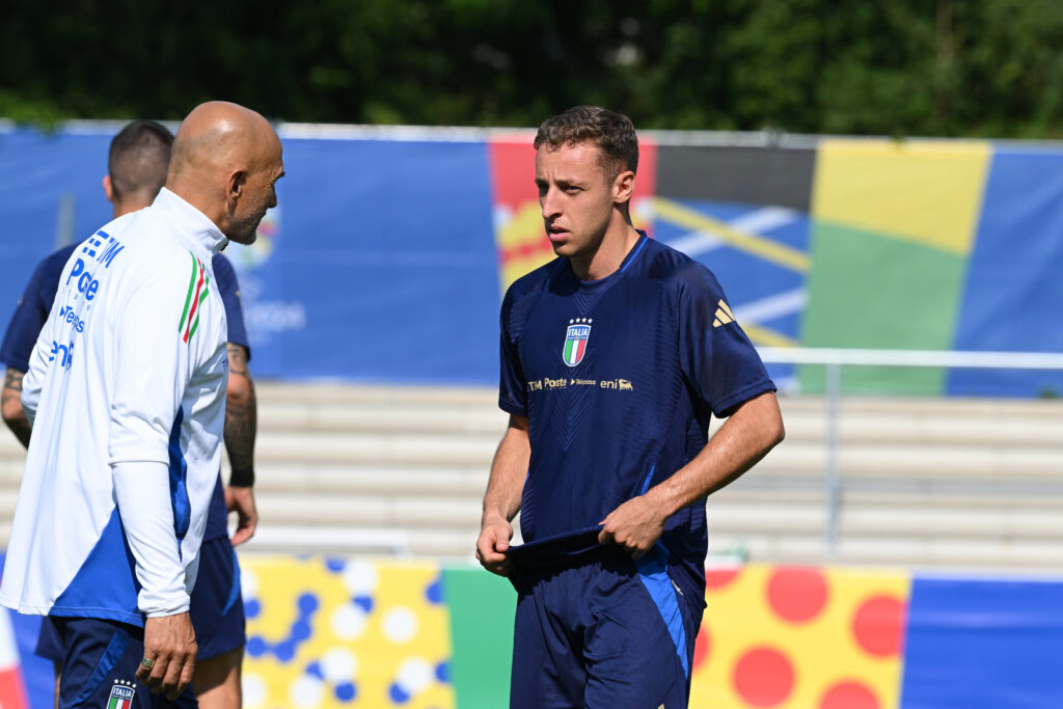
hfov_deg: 5.2
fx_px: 11812
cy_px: 354
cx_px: 532
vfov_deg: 3.4
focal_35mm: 400
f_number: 10
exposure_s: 1/1600
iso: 640
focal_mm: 400
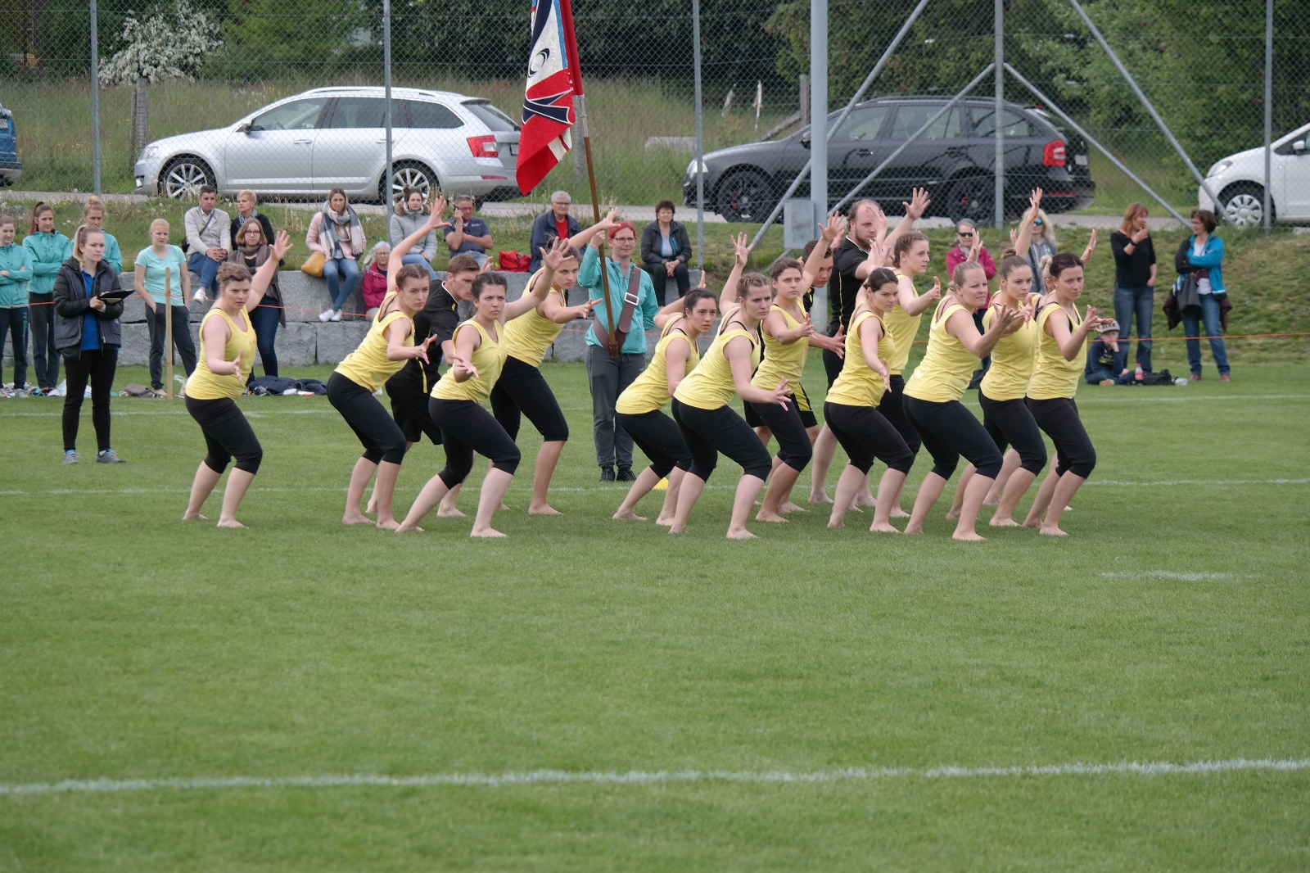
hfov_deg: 13.3
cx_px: 655
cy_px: 436
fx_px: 5602
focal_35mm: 154
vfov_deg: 8.9
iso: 200
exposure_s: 1/250
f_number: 5
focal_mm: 100
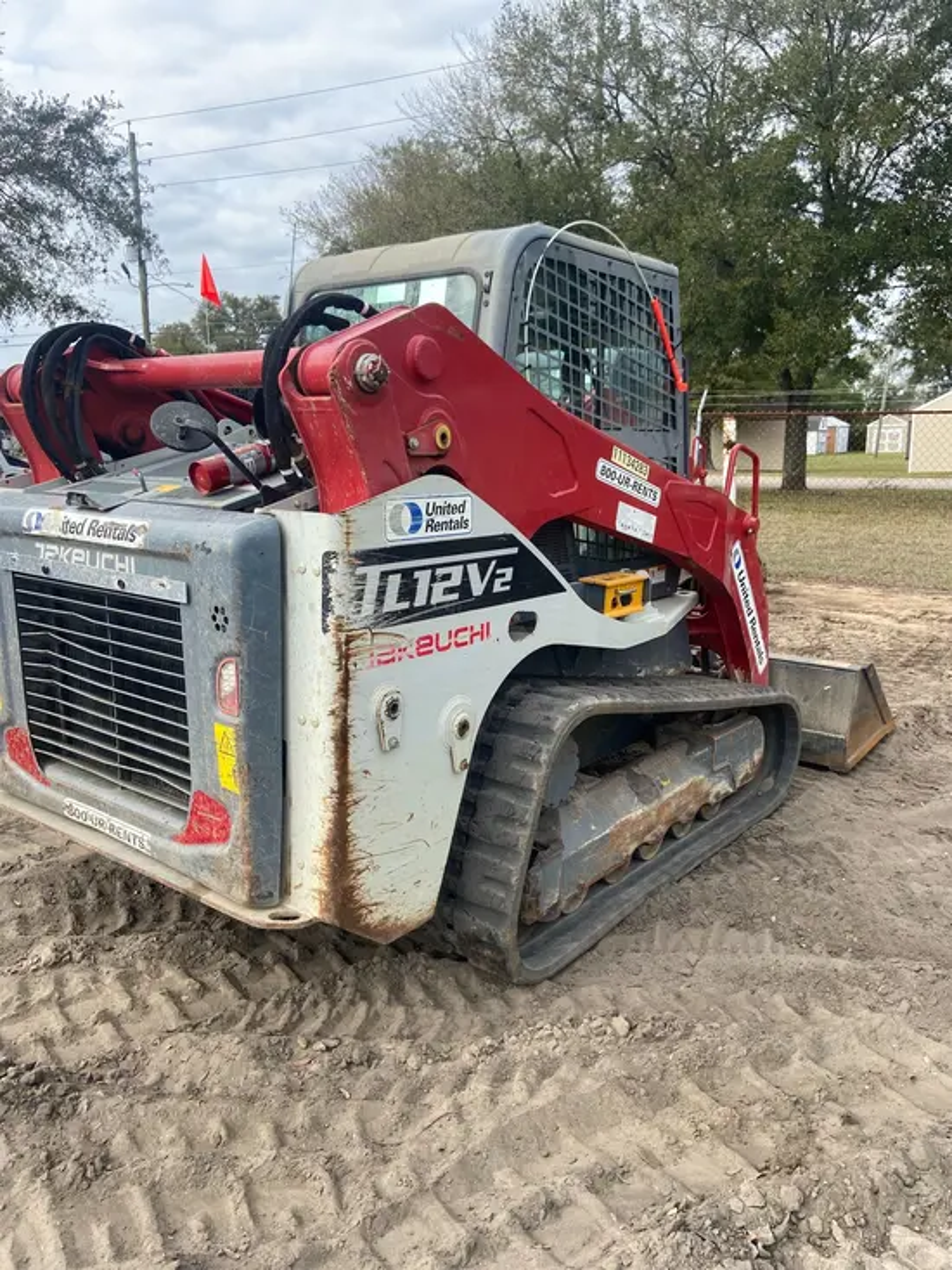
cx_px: 476
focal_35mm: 26
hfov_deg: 53.1
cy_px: 635
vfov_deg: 67.3
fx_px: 953
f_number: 1.8
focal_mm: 4.25
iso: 32
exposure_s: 1/884
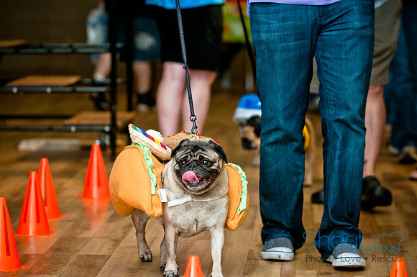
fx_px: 1822
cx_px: 208
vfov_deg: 8.7
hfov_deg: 13.1
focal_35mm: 158
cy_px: 138
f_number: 2.8
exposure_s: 1/200
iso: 200
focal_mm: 105
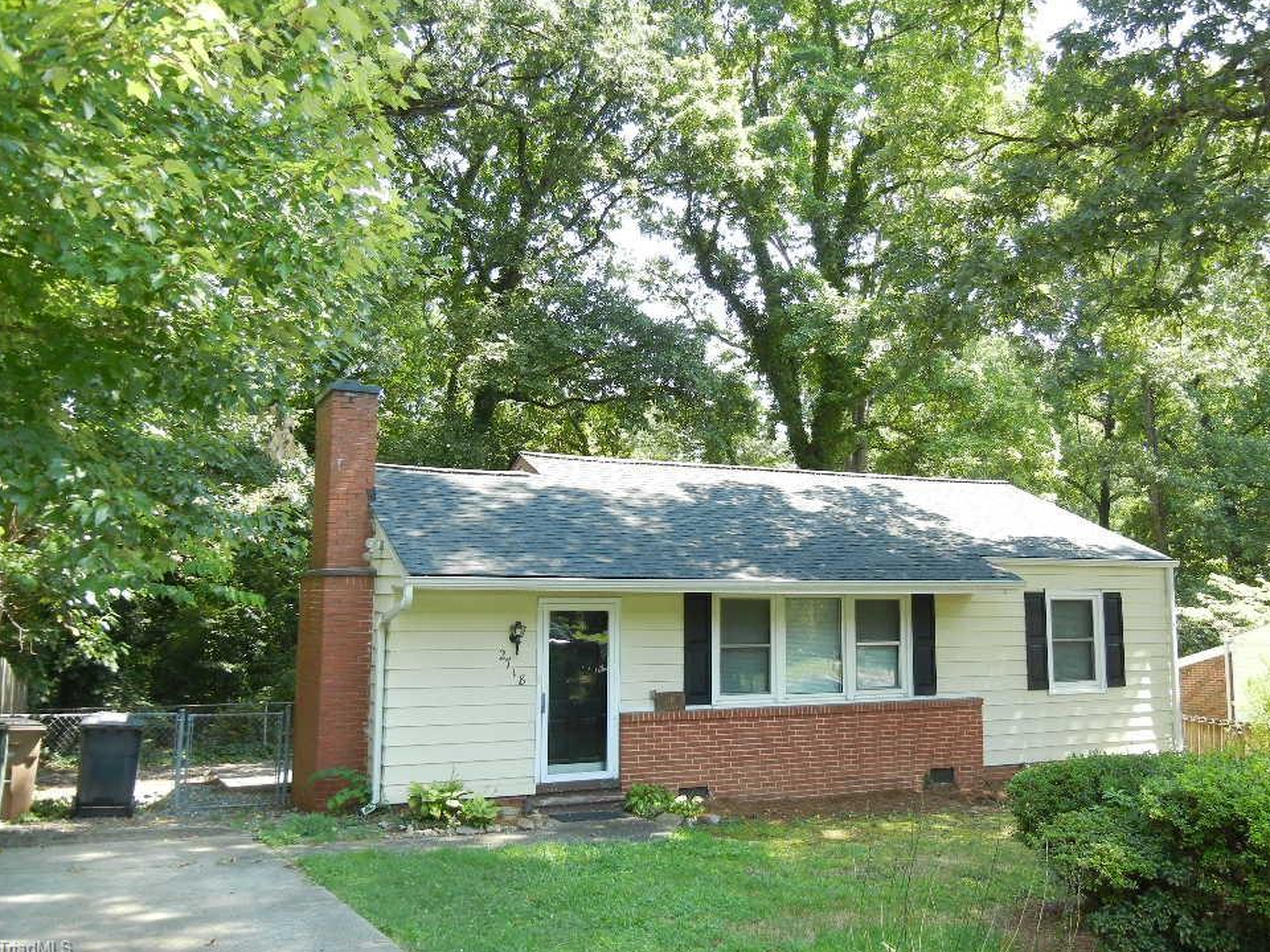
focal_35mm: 32
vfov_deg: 44.1
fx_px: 1174
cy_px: 452
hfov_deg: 56.8
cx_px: 654
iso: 160
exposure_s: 1/124
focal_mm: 5.4
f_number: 3.5
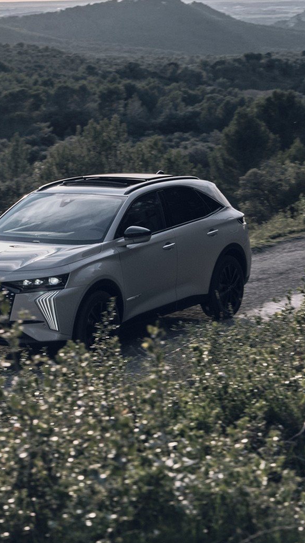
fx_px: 1337
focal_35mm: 93
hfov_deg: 12.9
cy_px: 265
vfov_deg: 22.9
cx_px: 6
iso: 1600
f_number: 10
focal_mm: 70
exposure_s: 1/160
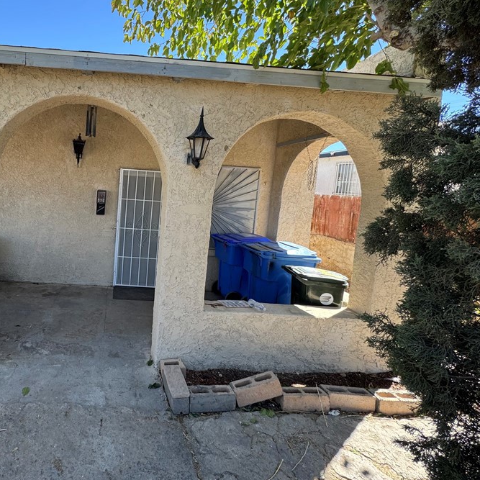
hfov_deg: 72.6
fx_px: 298
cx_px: 123
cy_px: 207
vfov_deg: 77.3
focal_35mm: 19
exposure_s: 1/221
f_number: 2.2
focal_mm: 2.22
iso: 40
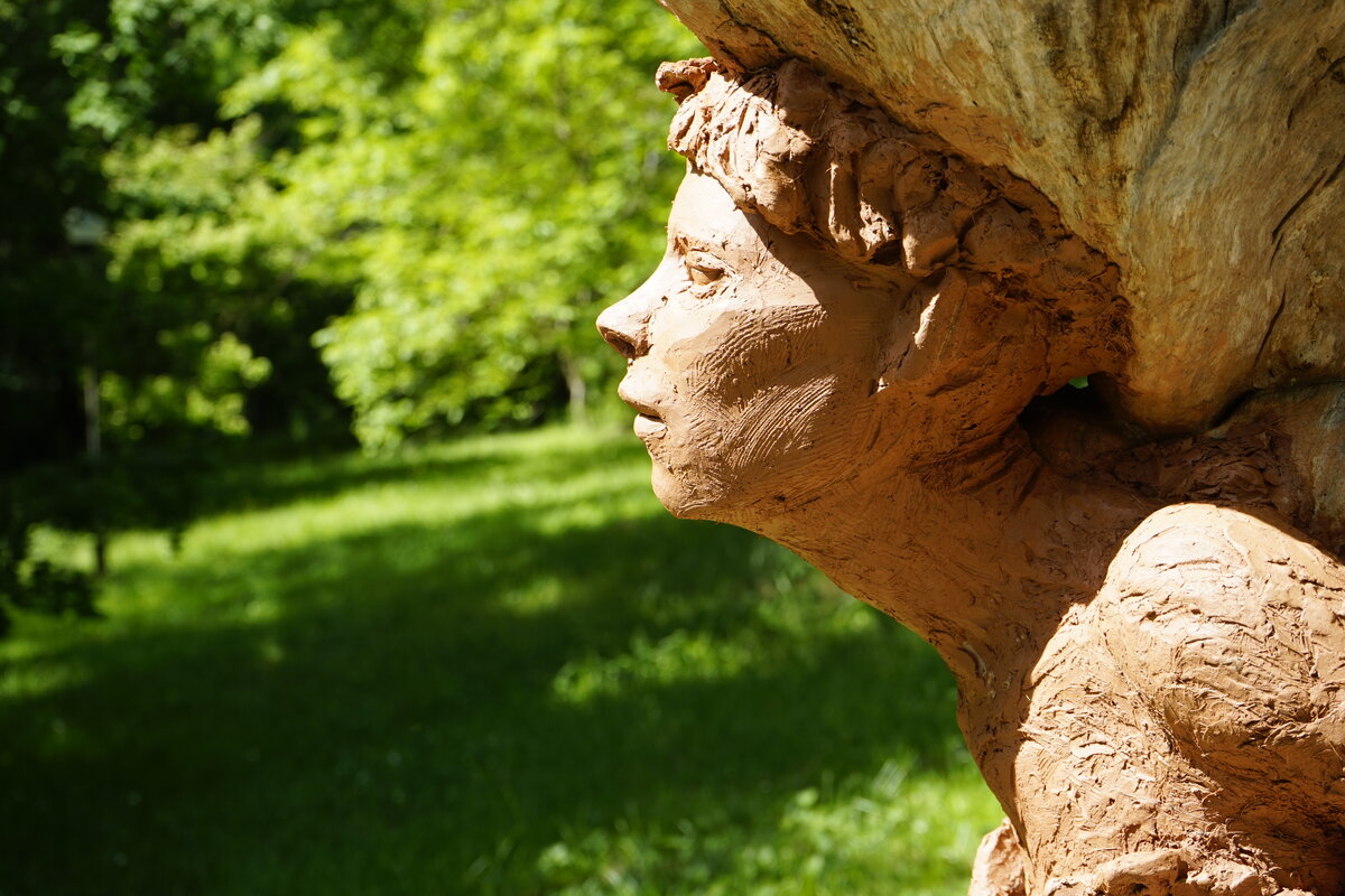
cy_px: 448
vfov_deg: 19.5
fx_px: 2615
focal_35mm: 70
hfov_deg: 28.8
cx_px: 672
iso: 100
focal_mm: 70
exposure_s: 1/80
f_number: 8
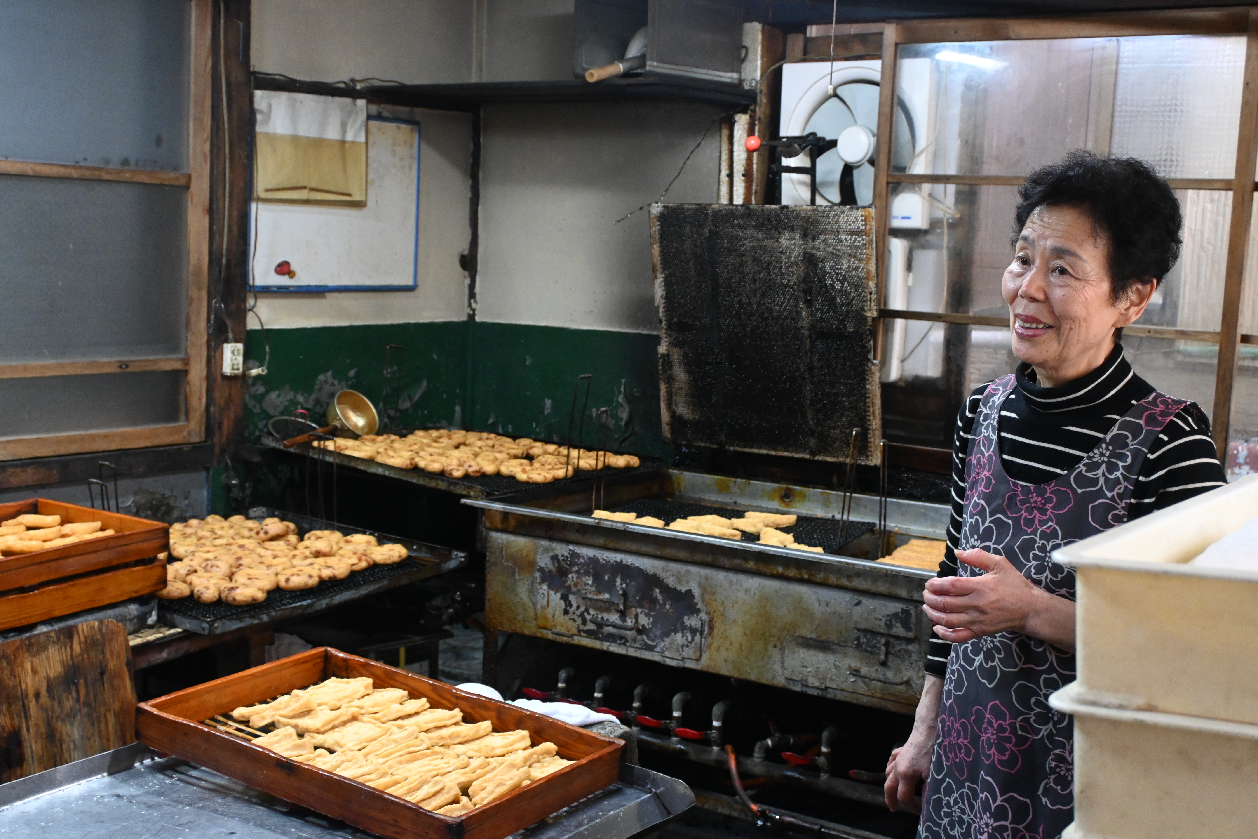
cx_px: 629
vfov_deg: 29.9
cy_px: 420
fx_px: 1572
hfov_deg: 43.6
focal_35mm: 45
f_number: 4.8
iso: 2500
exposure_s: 1/50
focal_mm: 30
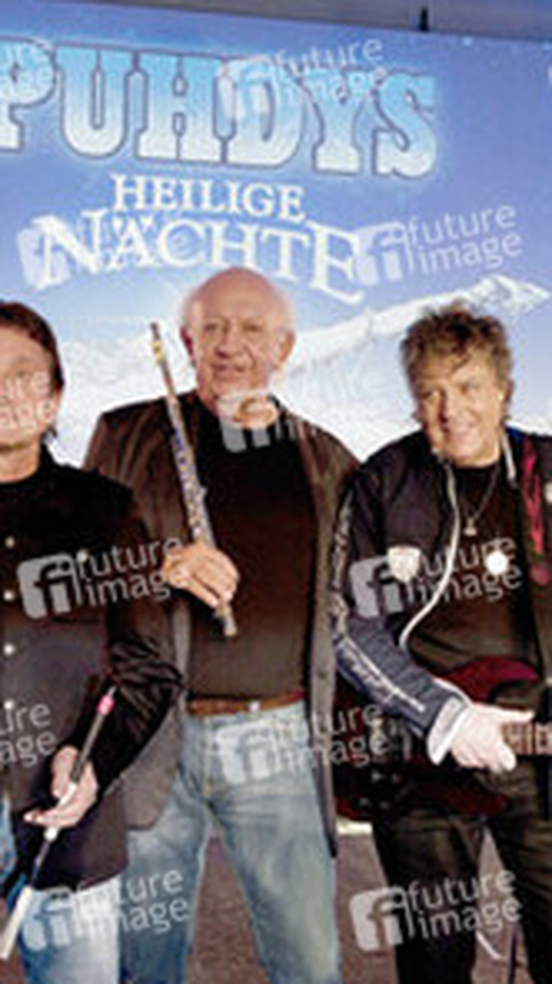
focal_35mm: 51
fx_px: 1330
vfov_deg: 40.6
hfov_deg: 23.4
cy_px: 495
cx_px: 346
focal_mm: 32
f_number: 5
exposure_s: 1/160
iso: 1000
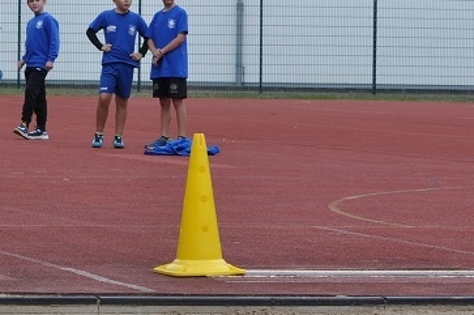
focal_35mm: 227
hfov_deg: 9.0
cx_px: 51
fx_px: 2990
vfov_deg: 6.0
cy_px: 203
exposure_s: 1/250
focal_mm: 55
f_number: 8
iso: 200
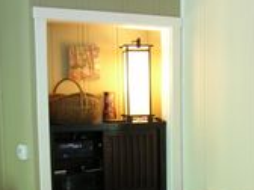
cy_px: 202
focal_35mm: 79
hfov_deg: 24.1
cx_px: 221
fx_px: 580
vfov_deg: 18.1
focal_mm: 6
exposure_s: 1/2.3
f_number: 2.7
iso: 74
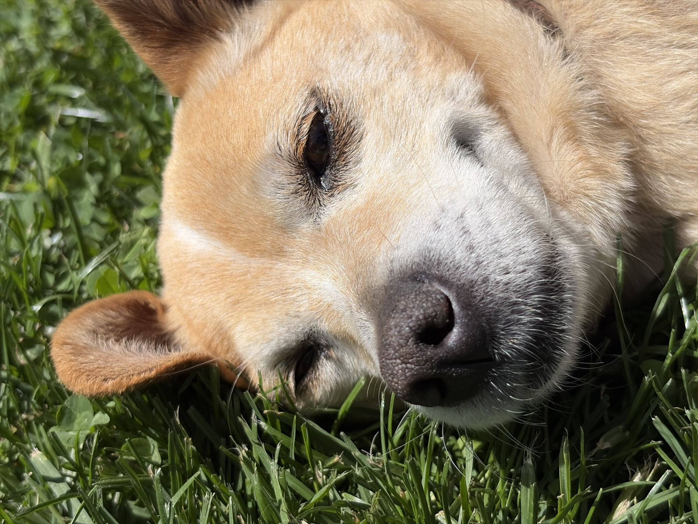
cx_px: 349
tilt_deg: -36.5
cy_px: 262
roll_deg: +18.1
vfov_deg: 28.0
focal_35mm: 52
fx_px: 1049
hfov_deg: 36.8
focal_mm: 5.96
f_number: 1.6
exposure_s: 1/5348
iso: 40
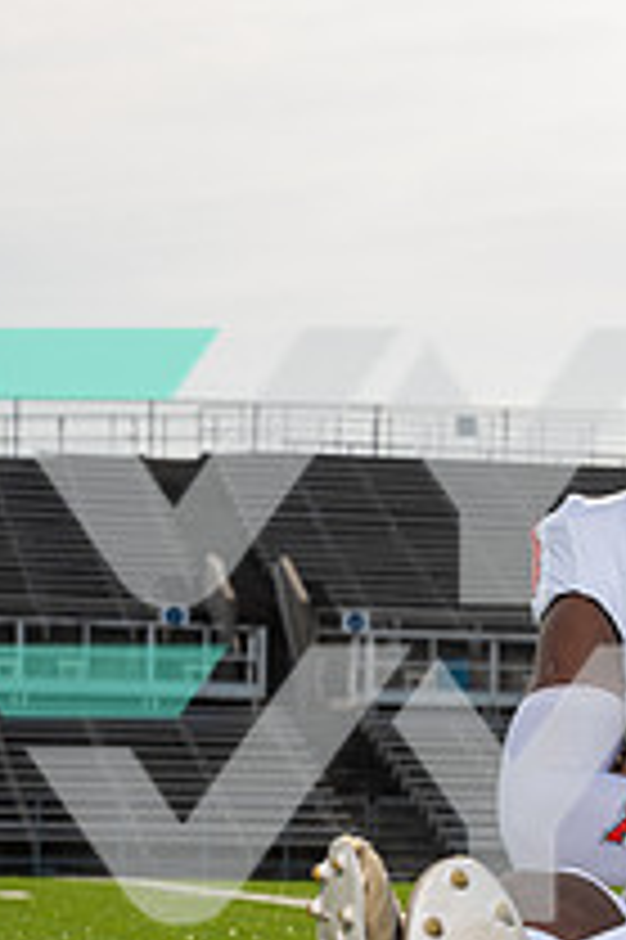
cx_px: 621
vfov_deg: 13.5
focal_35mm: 151
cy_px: 787
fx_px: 3945
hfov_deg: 9.0
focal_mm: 70
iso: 100
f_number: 6.3
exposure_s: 1/250
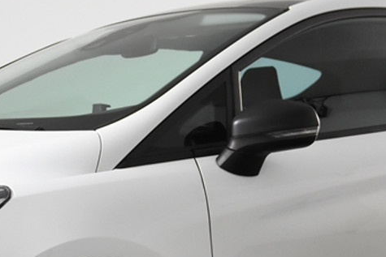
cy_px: 238
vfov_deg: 12.8
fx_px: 1137
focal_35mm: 106
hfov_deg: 19.2
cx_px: 108
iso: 1600
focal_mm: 24
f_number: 4.5
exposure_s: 1/80
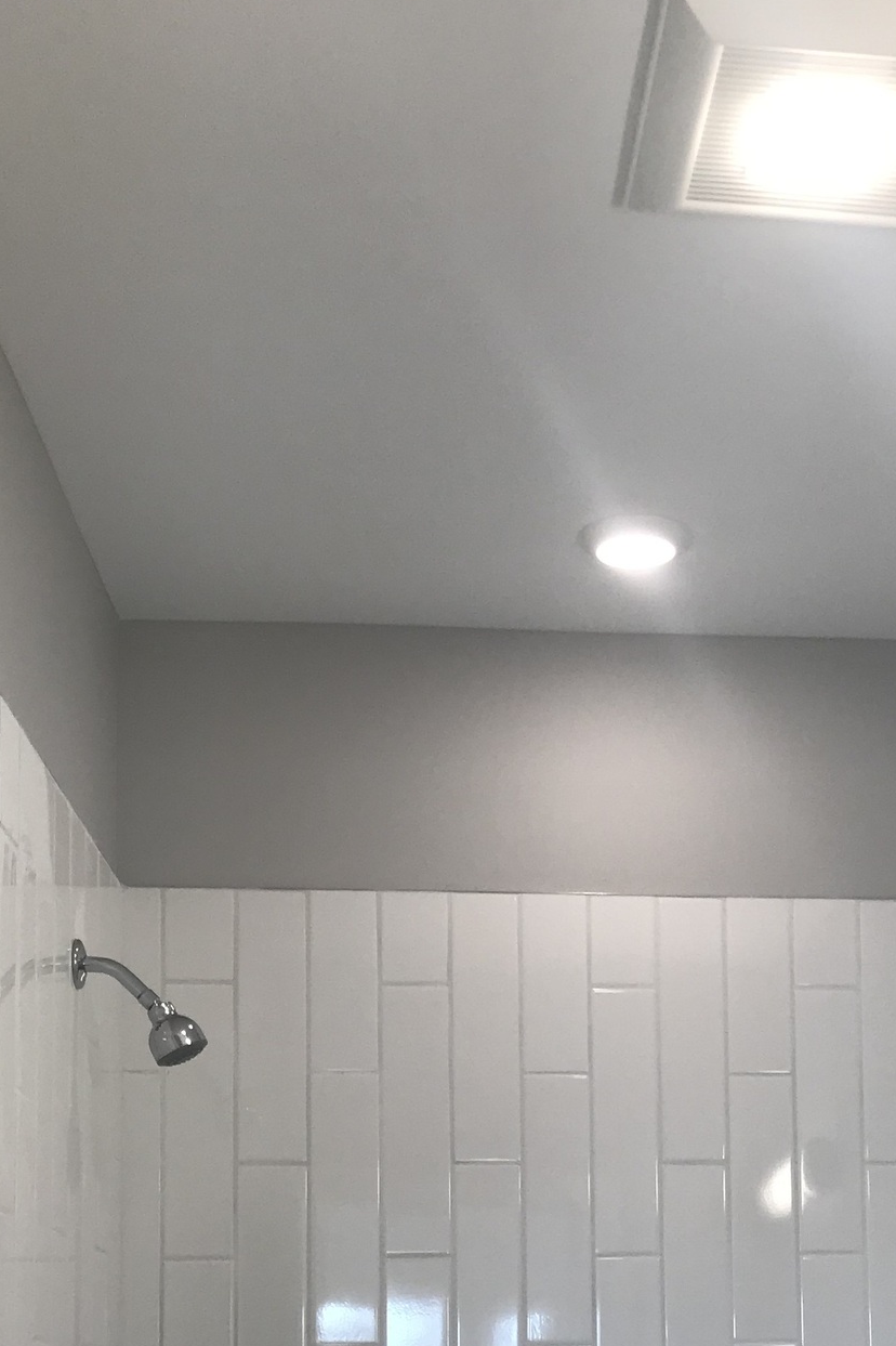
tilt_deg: +4.4
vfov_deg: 34.6
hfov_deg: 24.7
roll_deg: +0.9
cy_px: 1240
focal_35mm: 54
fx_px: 2017
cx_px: 682
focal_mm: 3.99
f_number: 1.8
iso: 25
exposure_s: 1/120
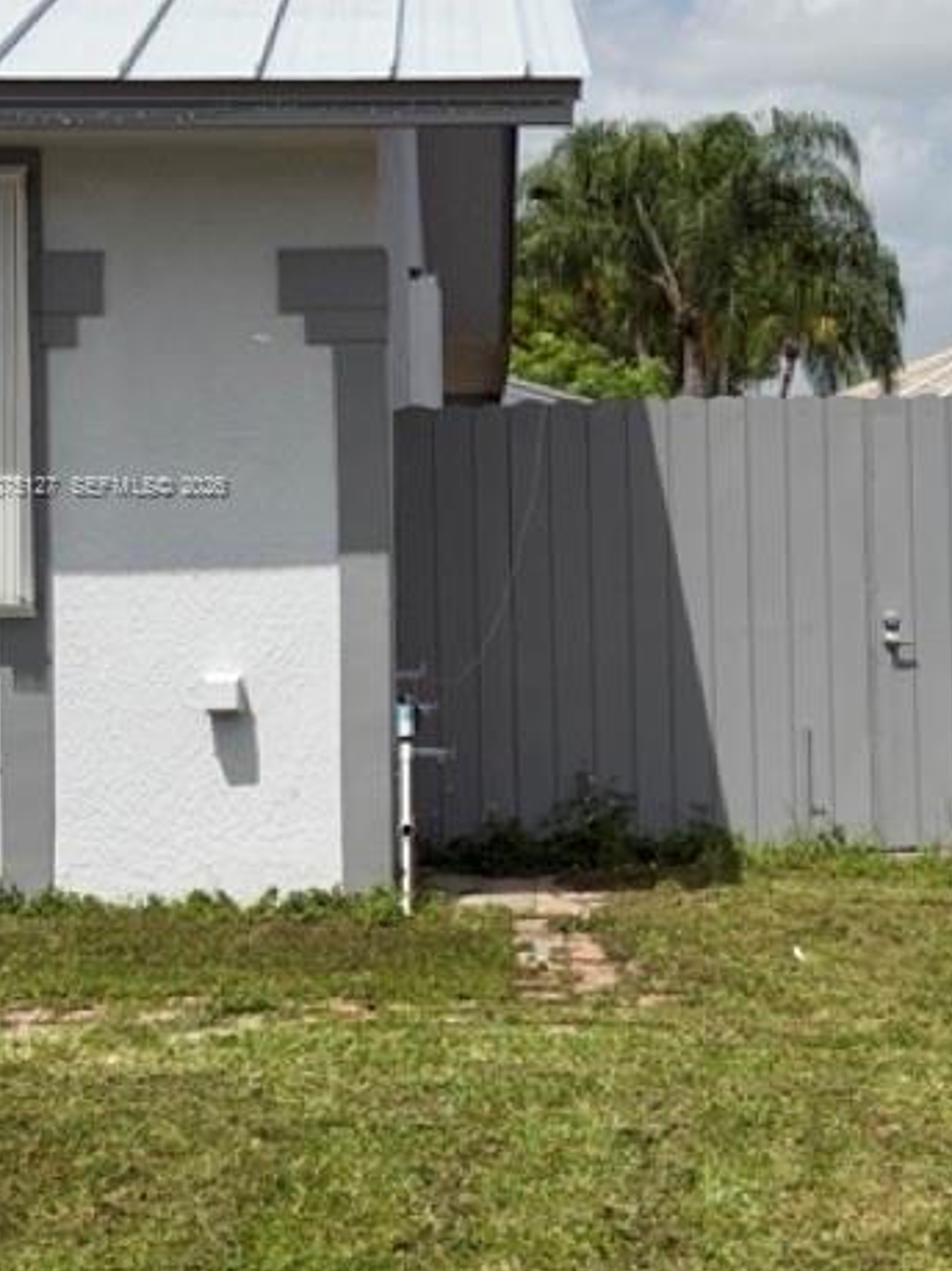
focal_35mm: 67
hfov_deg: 21.9
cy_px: 487
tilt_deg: +1.1
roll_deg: +1.1
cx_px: 614
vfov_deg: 28.9
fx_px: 2458
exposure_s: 1/7874
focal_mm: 6.76
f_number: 1.78
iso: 64
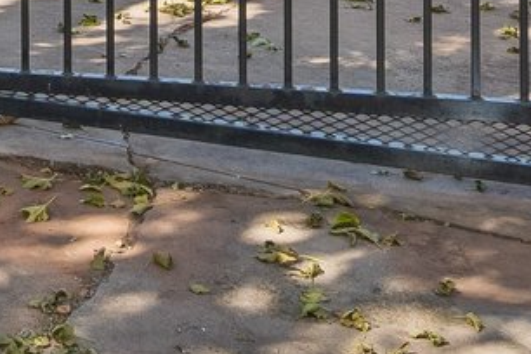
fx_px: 1578
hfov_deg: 17.9
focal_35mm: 107
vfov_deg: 11.3
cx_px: -146
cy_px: -398
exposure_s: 1/160
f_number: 8
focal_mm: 16
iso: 200
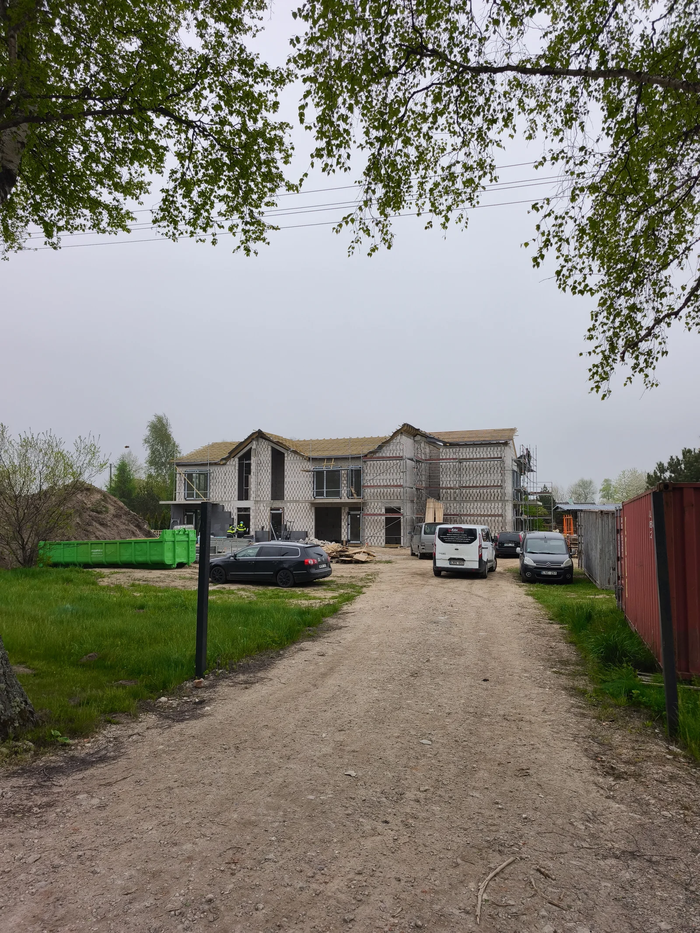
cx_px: 350
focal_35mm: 23
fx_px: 620
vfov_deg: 73.9
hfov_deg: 58.9
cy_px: 466
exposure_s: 1/1776
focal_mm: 6.57
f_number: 1.6
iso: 50
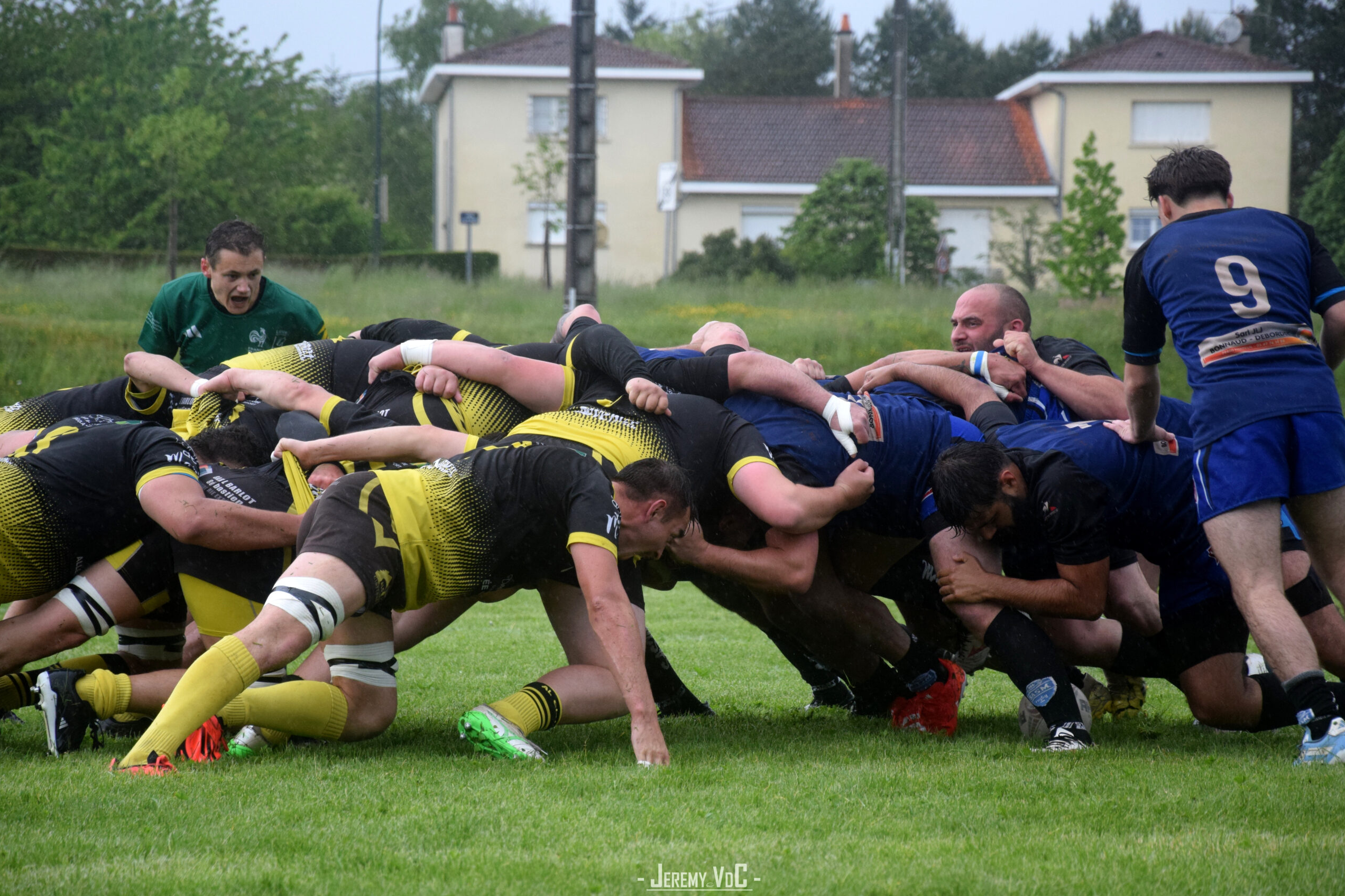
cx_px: 675
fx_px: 5921
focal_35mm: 159
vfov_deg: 8.7
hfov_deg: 13.0
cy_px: 449
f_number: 5.6
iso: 1100
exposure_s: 1/500
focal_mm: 105
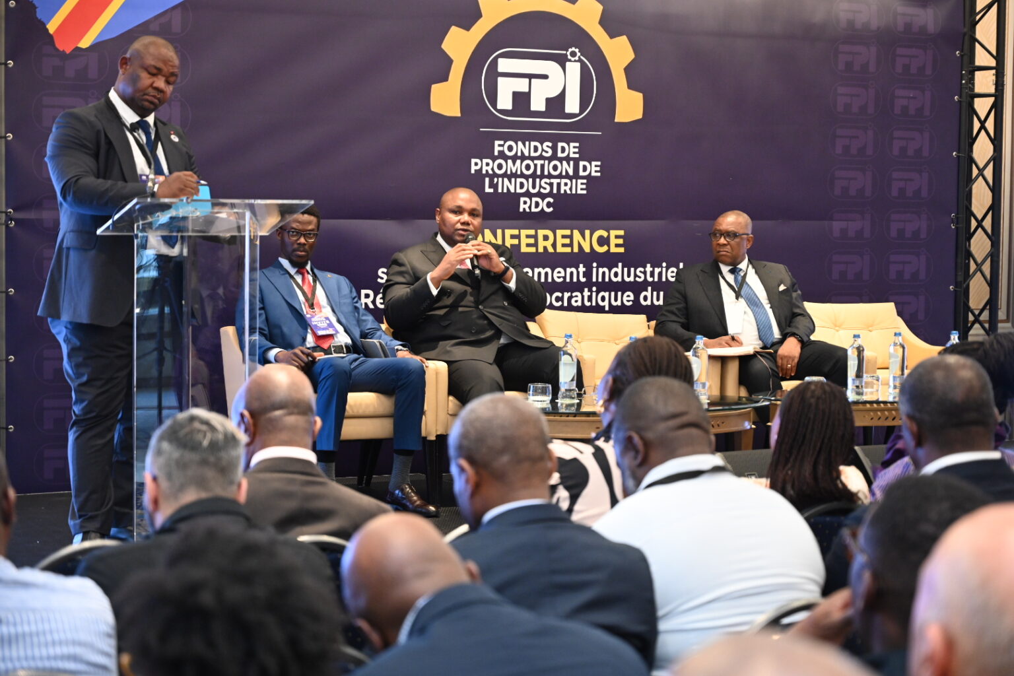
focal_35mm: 70
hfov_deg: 28.8
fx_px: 1972
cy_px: 338
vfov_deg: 19.5
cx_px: 507
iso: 2200
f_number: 4
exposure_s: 1/125
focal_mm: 70
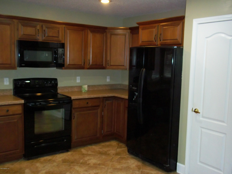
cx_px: 116
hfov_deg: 51.4
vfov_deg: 39.7
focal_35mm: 36
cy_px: 87
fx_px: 241
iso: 320
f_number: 3.1
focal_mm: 6.5
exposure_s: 1/30
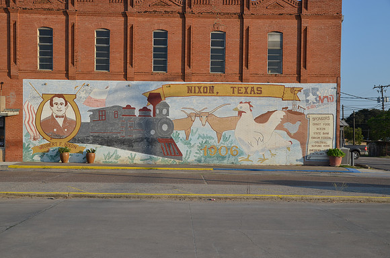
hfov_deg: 41.2
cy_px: 129
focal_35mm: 48
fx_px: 519
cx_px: 195
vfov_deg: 27.9
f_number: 6.3
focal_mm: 32
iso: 200
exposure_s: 1/160
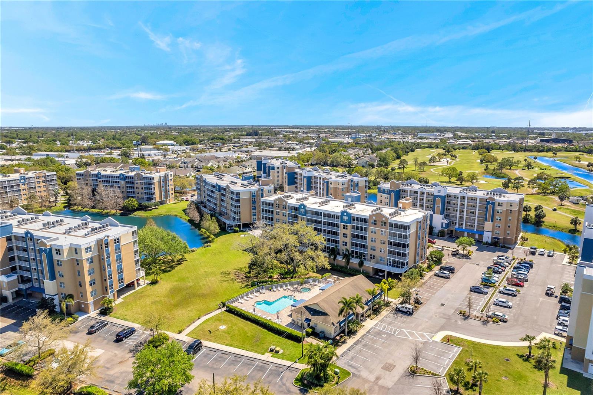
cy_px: 198
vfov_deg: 57.2
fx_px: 362
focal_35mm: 22
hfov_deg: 78.6
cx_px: 296
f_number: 2.8
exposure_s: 1/350
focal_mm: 8.38
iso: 100
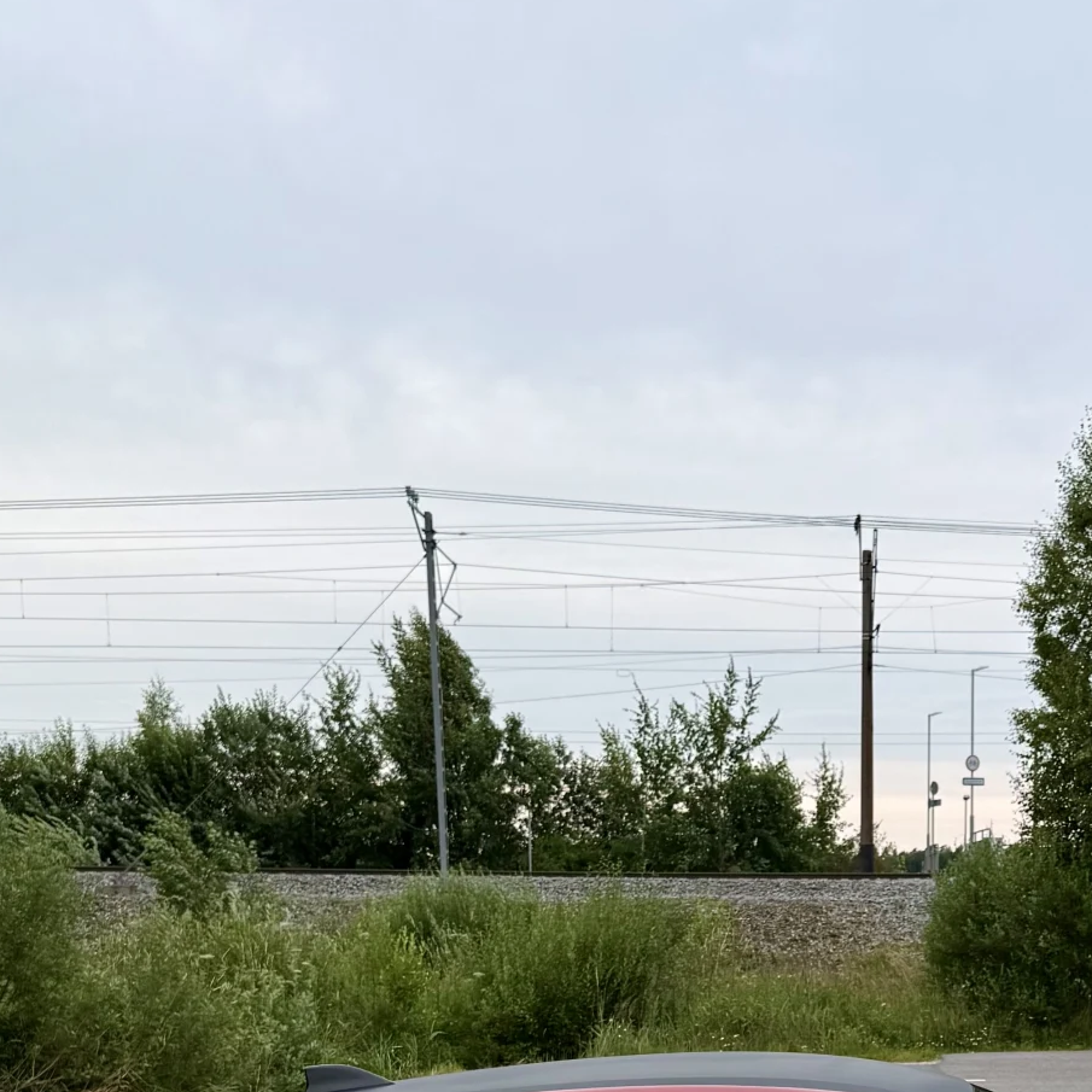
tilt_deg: -9.5
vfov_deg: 26.0
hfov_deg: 28.2
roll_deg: +0.1
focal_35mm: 60
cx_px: 823
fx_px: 2141
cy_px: 1257
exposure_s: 1/1075
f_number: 1.78
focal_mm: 6.76
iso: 80
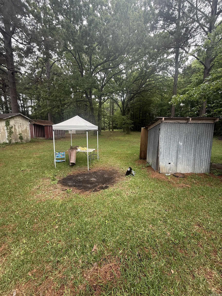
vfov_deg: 102.1
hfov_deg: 85.7
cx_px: 111
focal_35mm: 14
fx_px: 120
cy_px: 148
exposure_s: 1/108
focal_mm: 2.22
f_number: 2.2
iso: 50
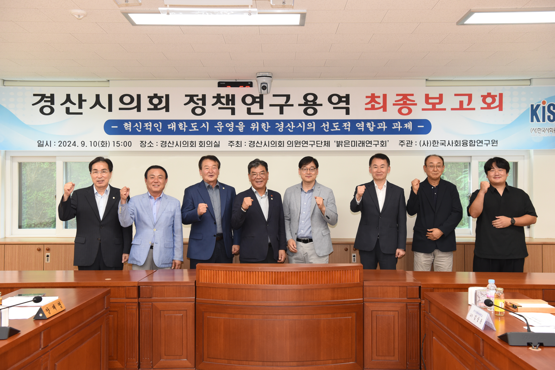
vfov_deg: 35.1
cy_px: 185
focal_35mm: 38
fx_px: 586
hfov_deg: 50.7
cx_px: 278
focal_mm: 38
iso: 1600
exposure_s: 1/100
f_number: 5.6
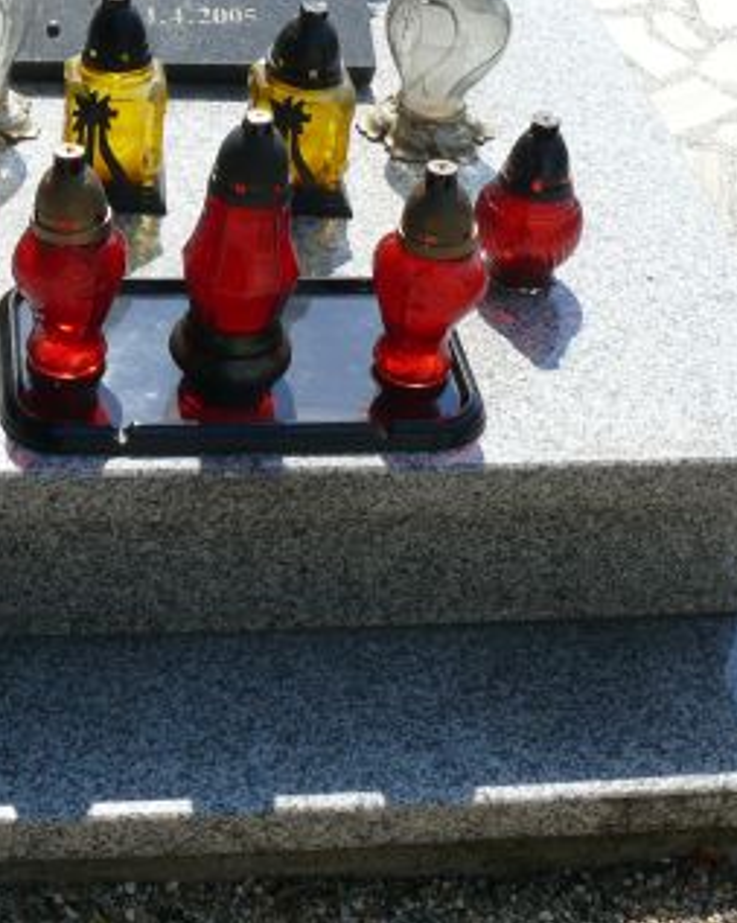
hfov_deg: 21.9
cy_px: 230
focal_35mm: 69
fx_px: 1884
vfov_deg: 27.2
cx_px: 157
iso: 100
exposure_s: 1/320
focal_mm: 7.4
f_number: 5.6
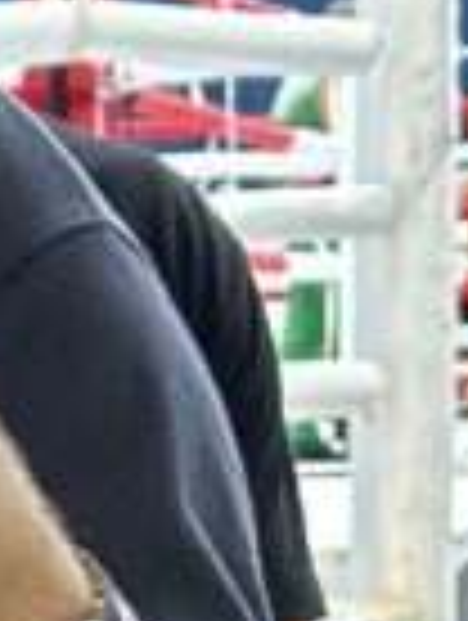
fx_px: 6380
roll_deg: +0.6
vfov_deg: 5.5
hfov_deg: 4.1
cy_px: 1120
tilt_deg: -5.8
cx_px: -832
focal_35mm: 355
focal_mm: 6.86
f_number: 1.78
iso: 250
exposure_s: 1/33
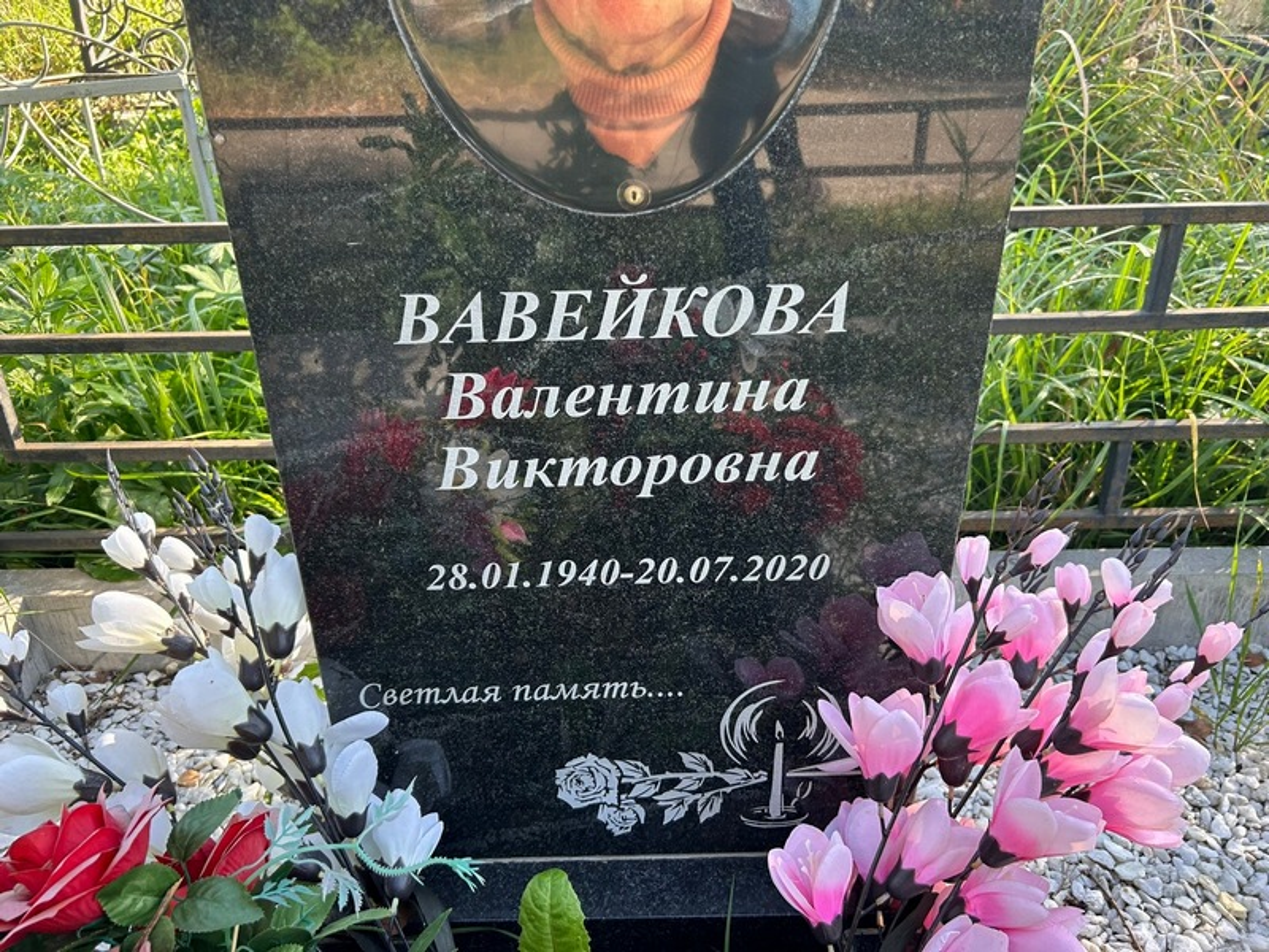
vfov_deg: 53.1
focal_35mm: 26
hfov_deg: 67.3
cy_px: 476
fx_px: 953
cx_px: 634
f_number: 1.5
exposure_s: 1/215
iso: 40
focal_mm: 5.7
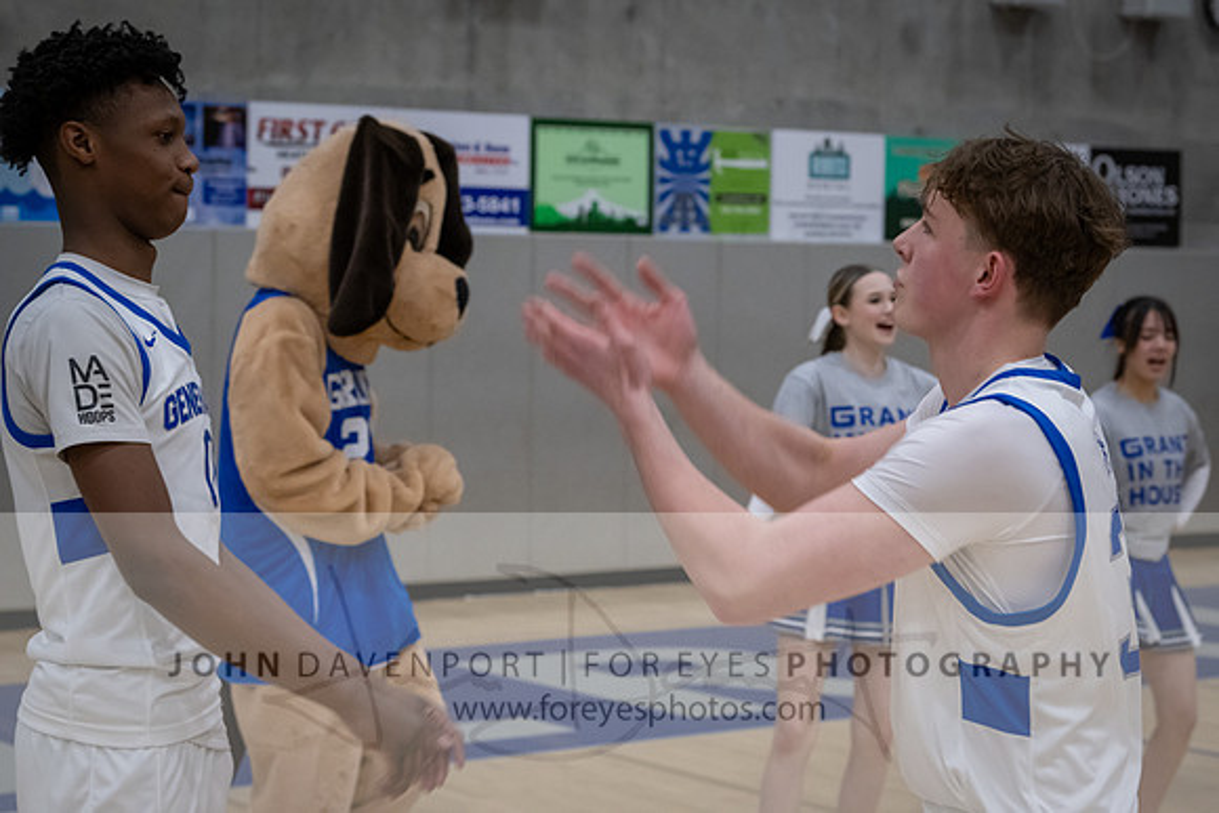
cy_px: 355
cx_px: 687
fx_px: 2673
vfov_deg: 17.3
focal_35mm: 79
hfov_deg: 25.7
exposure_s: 1/400
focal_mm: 70
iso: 5000
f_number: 5.6
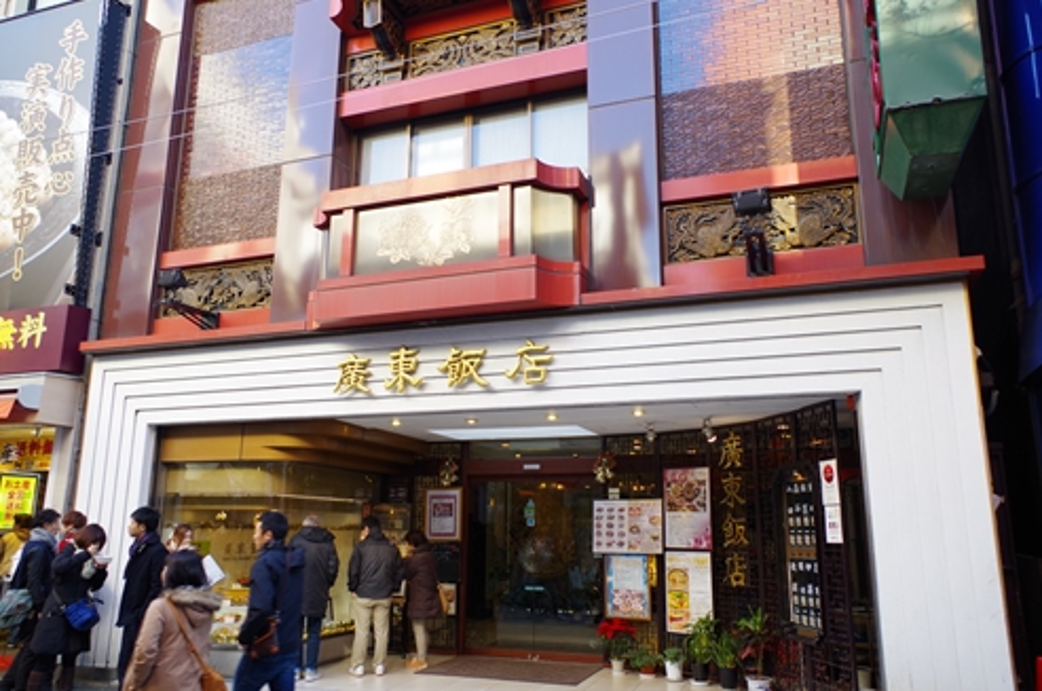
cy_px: 346
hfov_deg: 67.5
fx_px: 780
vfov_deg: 47.8
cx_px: 521
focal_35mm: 27
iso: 200
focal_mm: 18
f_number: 5.6
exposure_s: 1/40
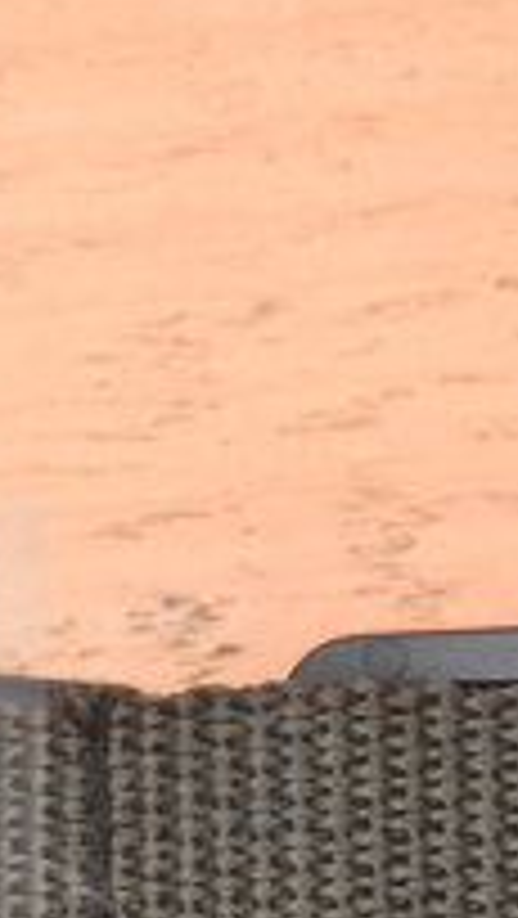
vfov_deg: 8.3
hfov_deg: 4.7
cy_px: 857
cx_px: -342
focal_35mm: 259
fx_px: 6303
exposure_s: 1/200
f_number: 7.1
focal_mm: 55
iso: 200
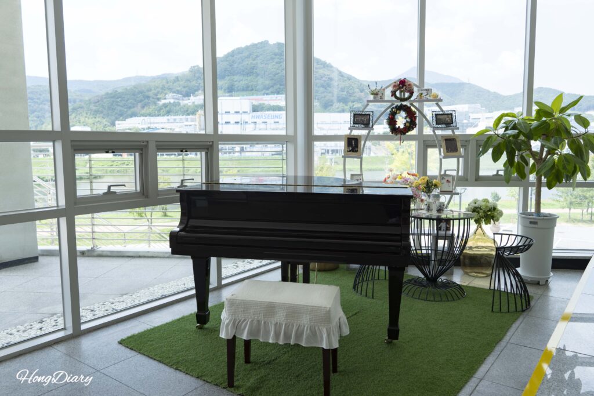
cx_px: 297
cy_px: 198
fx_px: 462
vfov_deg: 46.4
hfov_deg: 65.5
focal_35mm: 28
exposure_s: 1/100
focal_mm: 28
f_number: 6.3
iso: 100
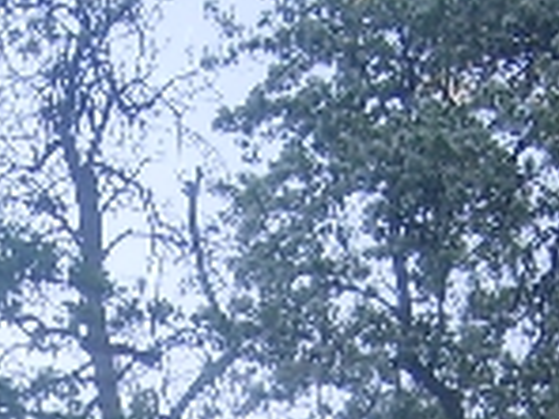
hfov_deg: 10.4
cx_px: 79
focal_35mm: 189
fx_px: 3052
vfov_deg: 7.4
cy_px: 1012
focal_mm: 5.8
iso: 50
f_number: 2.8
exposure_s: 1/250
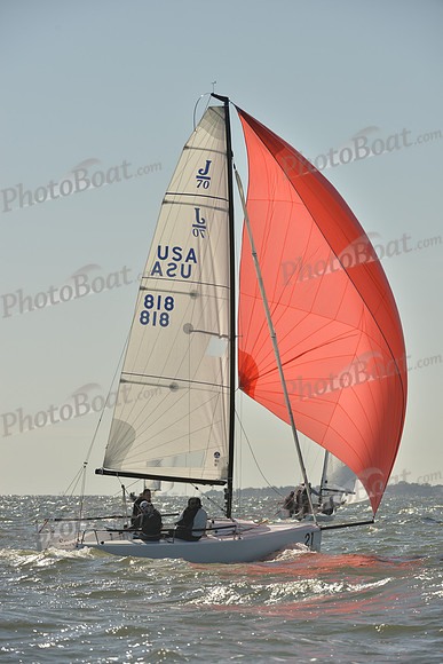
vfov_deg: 10.3
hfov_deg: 6.9
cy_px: 332
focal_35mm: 200
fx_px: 3689
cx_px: 222
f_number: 9
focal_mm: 200
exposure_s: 1/1000
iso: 200
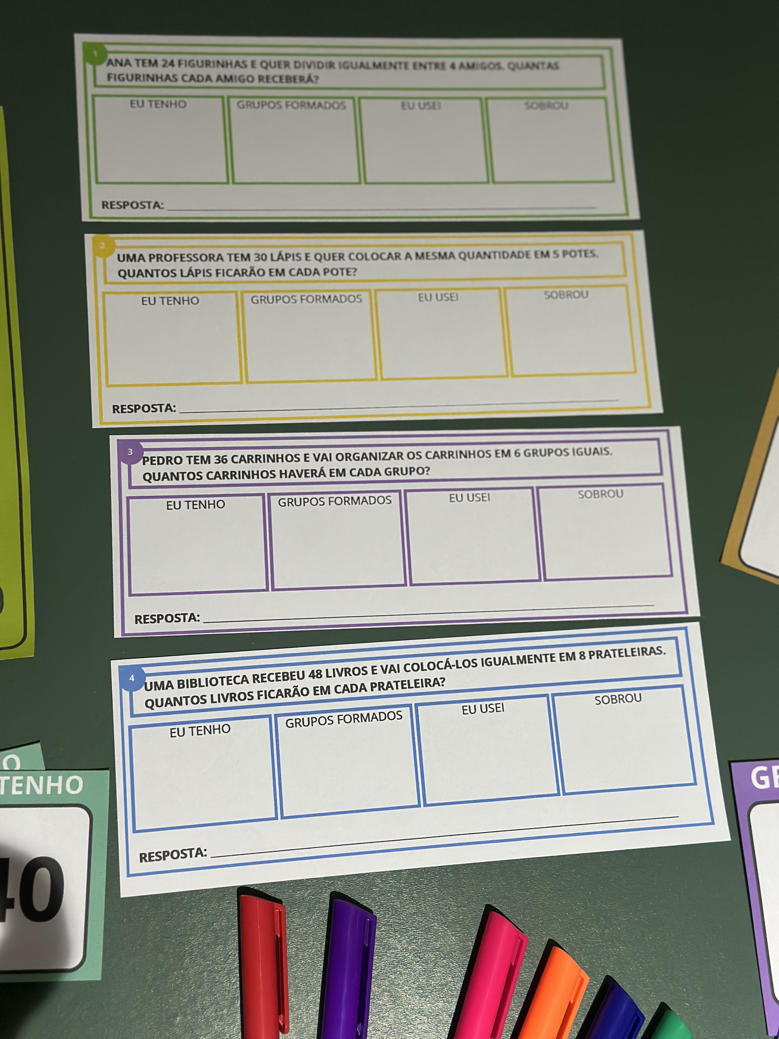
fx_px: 1440
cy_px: 520
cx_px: 390
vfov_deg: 39.7
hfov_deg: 30.3
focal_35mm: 48
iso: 320
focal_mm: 6.86
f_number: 1.78
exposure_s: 1/60
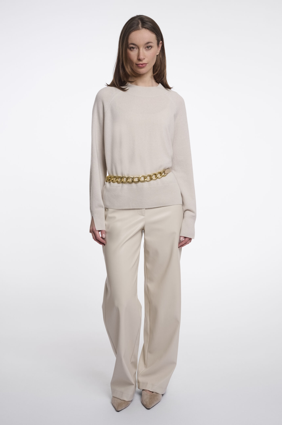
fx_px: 635
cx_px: 141
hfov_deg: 25.0
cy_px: 212
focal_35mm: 54
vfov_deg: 36.9
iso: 125
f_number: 8
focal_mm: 54
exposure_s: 1/160
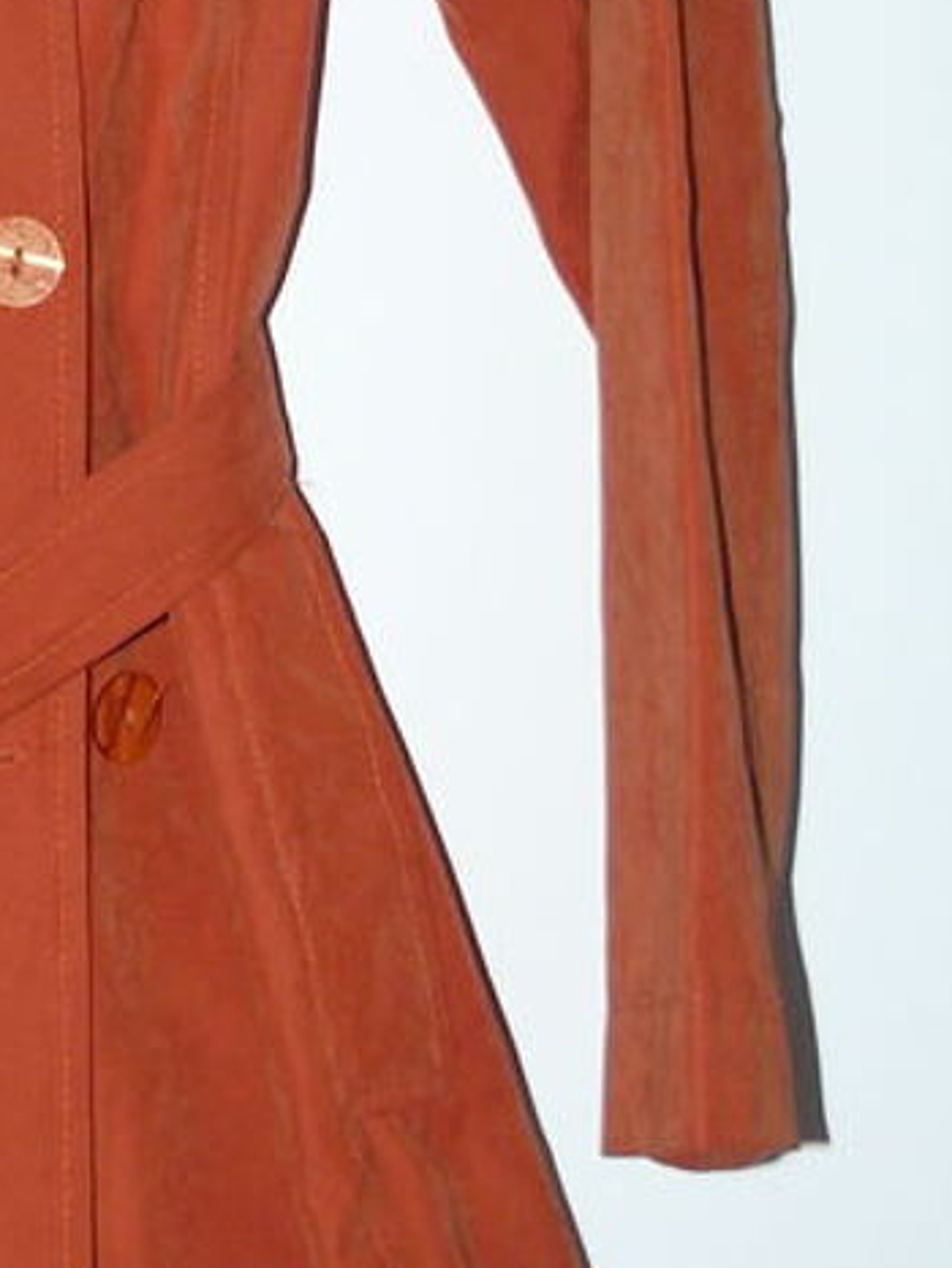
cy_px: 162
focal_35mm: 103
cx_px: -106
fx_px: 3773
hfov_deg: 14.1
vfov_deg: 18.8
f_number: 2.8
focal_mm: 6
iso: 100
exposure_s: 1/50
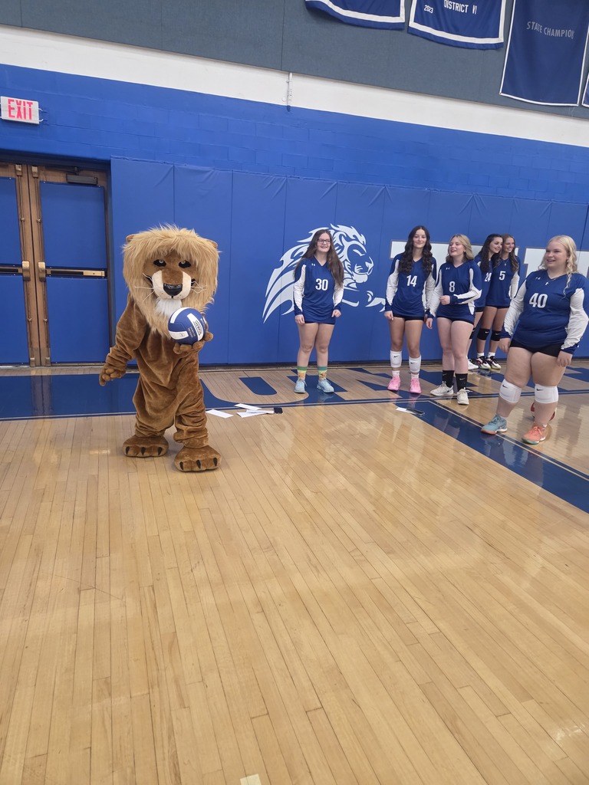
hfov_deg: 58.9
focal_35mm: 23
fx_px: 522
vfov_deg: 73.9
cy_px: 392
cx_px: 294
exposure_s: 1/120
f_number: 1.8
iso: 640
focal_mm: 5.4
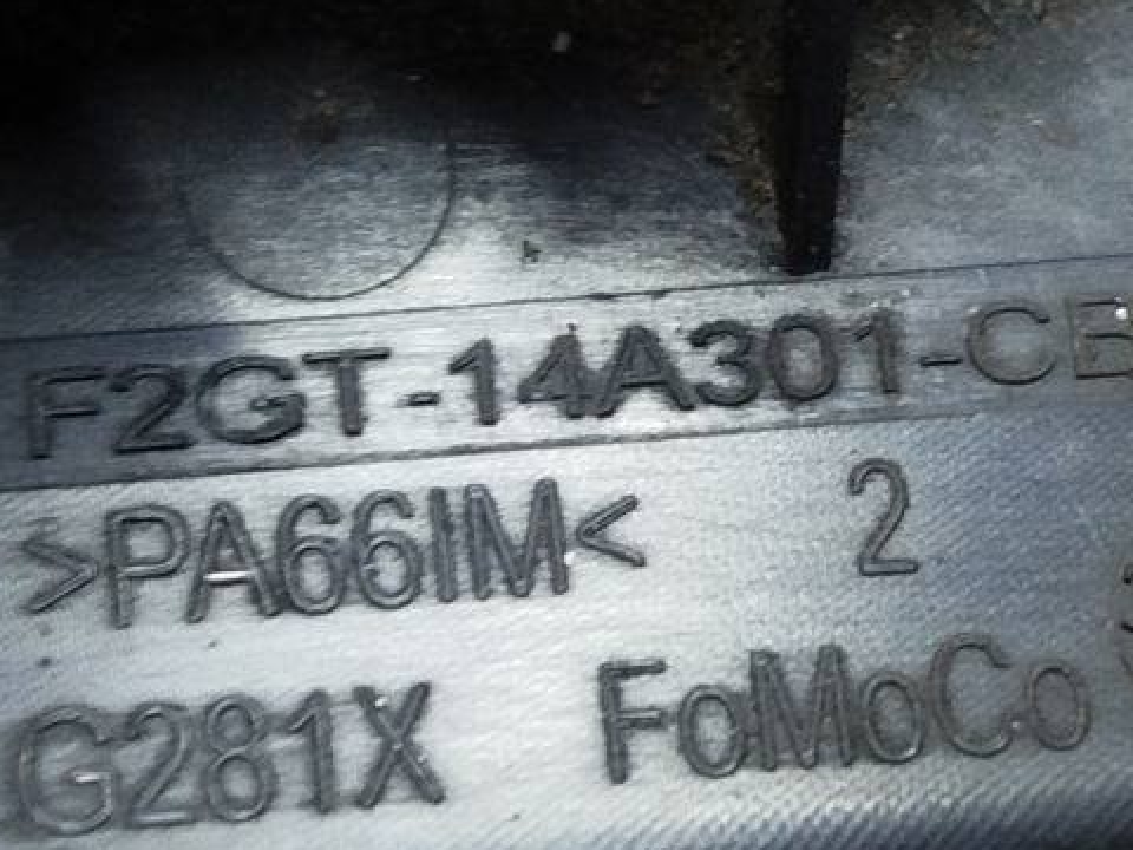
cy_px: 368
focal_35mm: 96
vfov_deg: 15.4
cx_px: 623
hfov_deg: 20.4
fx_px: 3142
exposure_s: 1/33
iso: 500
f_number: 1.7
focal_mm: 5.31
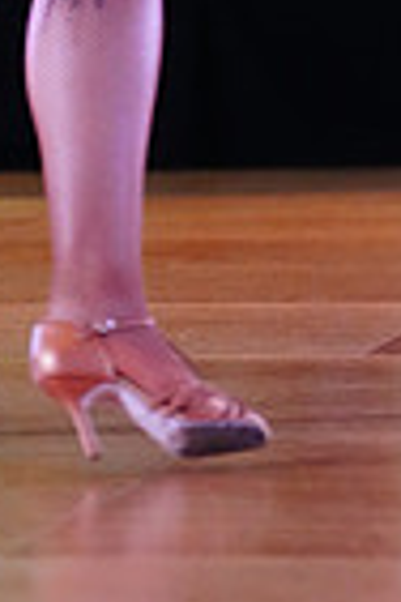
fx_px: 4812
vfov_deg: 7.0
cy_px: -414
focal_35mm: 288
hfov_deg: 4.8
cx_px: 284
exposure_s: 1/400
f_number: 2.8
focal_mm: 70
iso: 6400
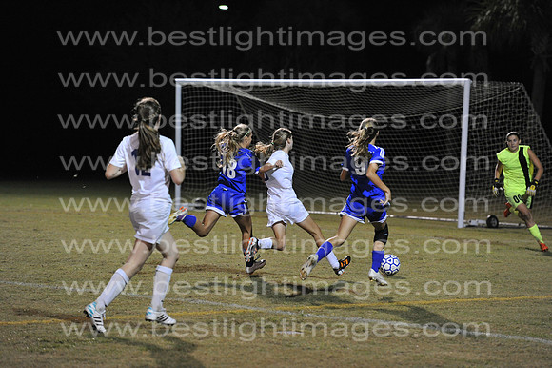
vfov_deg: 8.8
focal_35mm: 155
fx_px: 2375
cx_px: 276
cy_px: 184
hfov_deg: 13.3
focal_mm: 155
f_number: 3.5
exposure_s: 1/500
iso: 5000
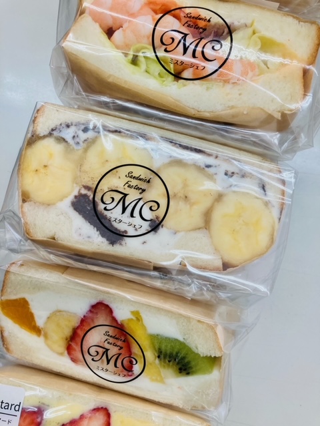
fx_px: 345
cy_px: 213
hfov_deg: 49.7
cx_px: 160
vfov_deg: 63.4
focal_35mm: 28
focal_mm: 3.99
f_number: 1.8
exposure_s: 1/120
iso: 40
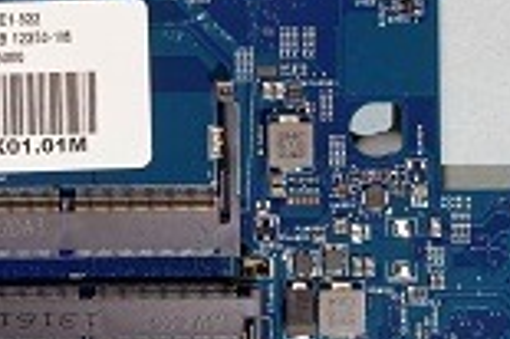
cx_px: 207
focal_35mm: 160
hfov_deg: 12.8
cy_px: -174
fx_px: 2264
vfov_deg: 8.4
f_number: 8
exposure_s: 1/5
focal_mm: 22
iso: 100
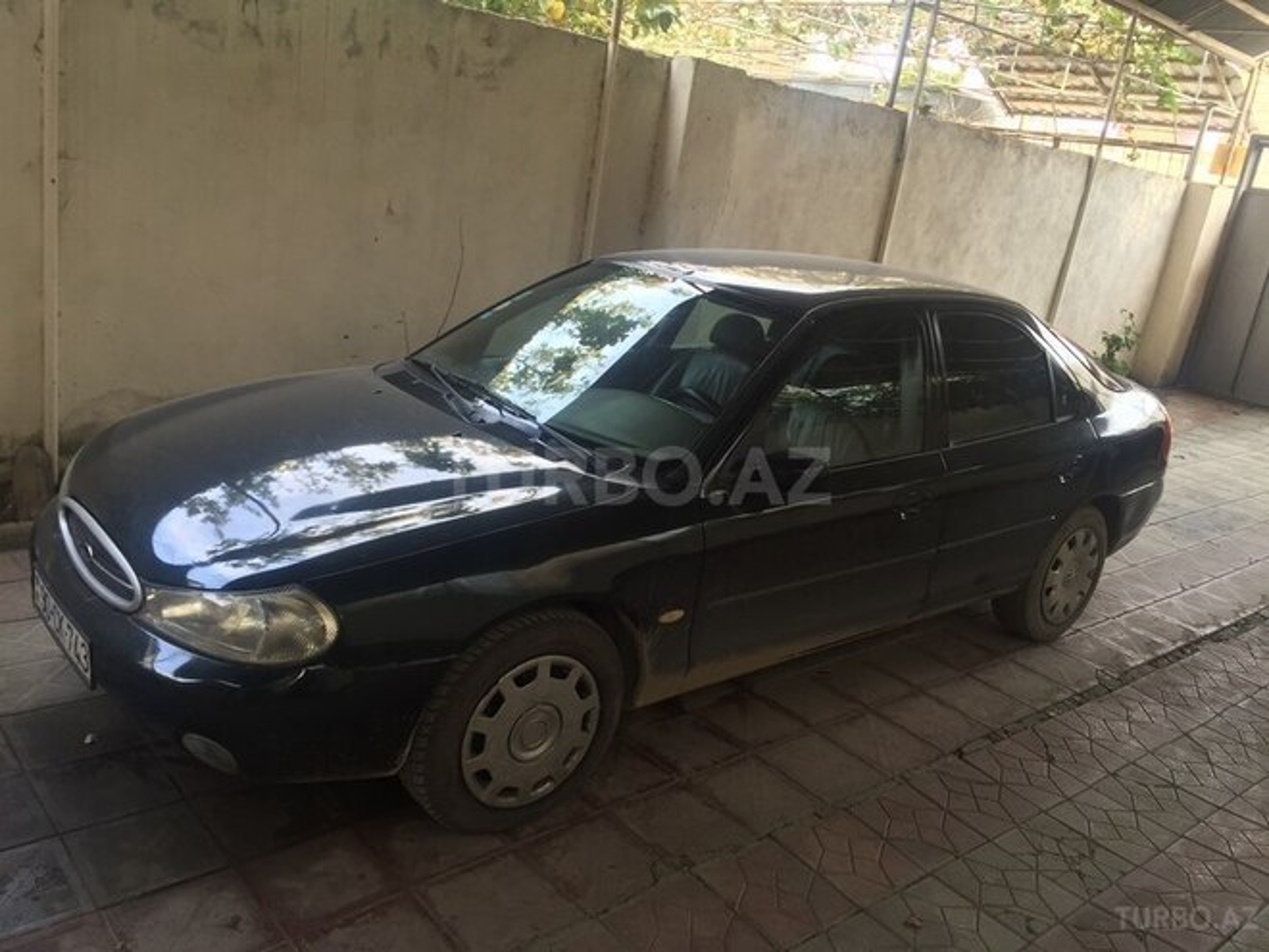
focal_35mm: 29
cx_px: 634
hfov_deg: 61.7
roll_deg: -10.9
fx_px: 1063
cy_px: 476
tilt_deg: -15.6
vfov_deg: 48.2
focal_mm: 4.15
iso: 40
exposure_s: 1/50
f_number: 2.2
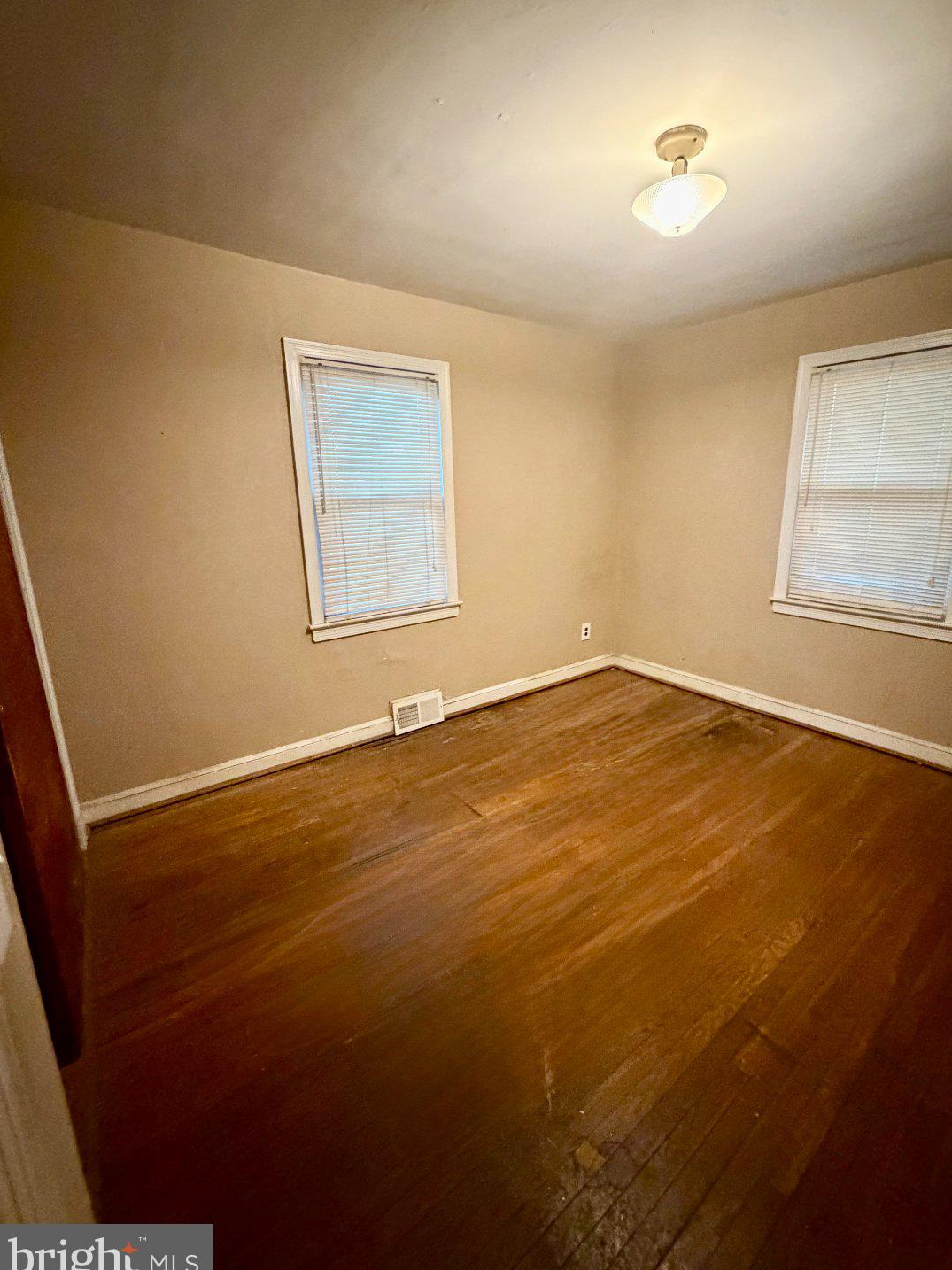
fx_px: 550
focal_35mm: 15
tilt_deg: -12.8
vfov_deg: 98.2
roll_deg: +0.6
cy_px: 616
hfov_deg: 81.7
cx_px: 502
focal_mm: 2.22
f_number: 2.2
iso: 1000
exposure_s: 1/40
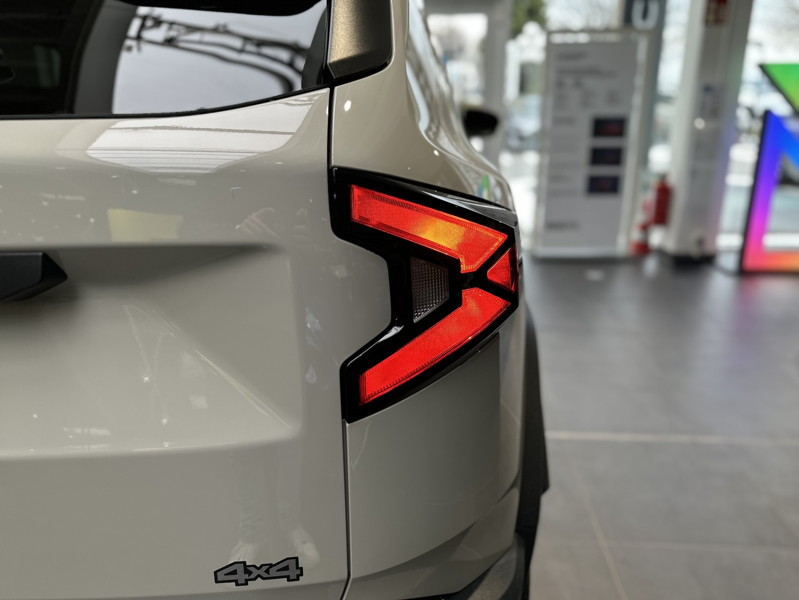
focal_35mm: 24
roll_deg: +0.7
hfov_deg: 71.6
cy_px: 300
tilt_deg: -17.4
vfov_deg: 56.8
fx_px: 554
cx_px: 400
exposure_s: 1/134
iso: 64
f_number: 1.78
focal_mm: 6.86
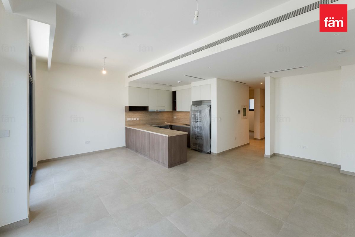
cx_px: 178
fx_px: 144
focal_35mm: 15
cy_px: 118
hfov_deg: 101.9
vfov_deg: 78.8
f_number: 13
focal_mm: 14.6
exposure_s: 1/60
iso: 500
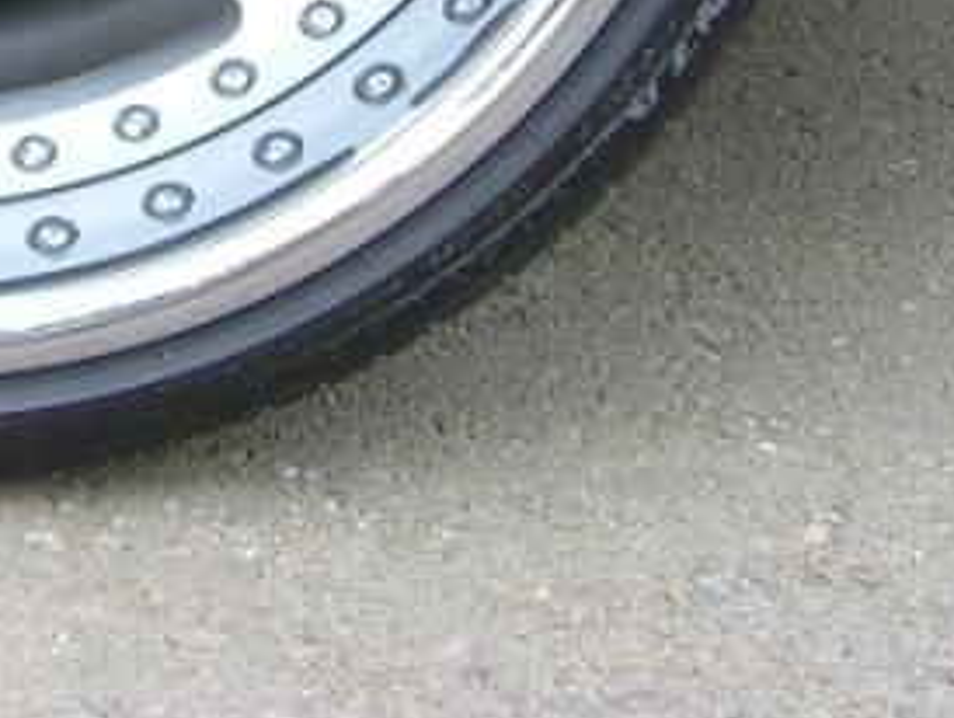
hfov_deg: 13.5
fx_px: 3917
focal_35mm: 142
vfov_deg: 9.9
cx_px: -171
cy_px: -593
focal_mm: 6.2
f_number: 2.7
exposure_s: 1/200
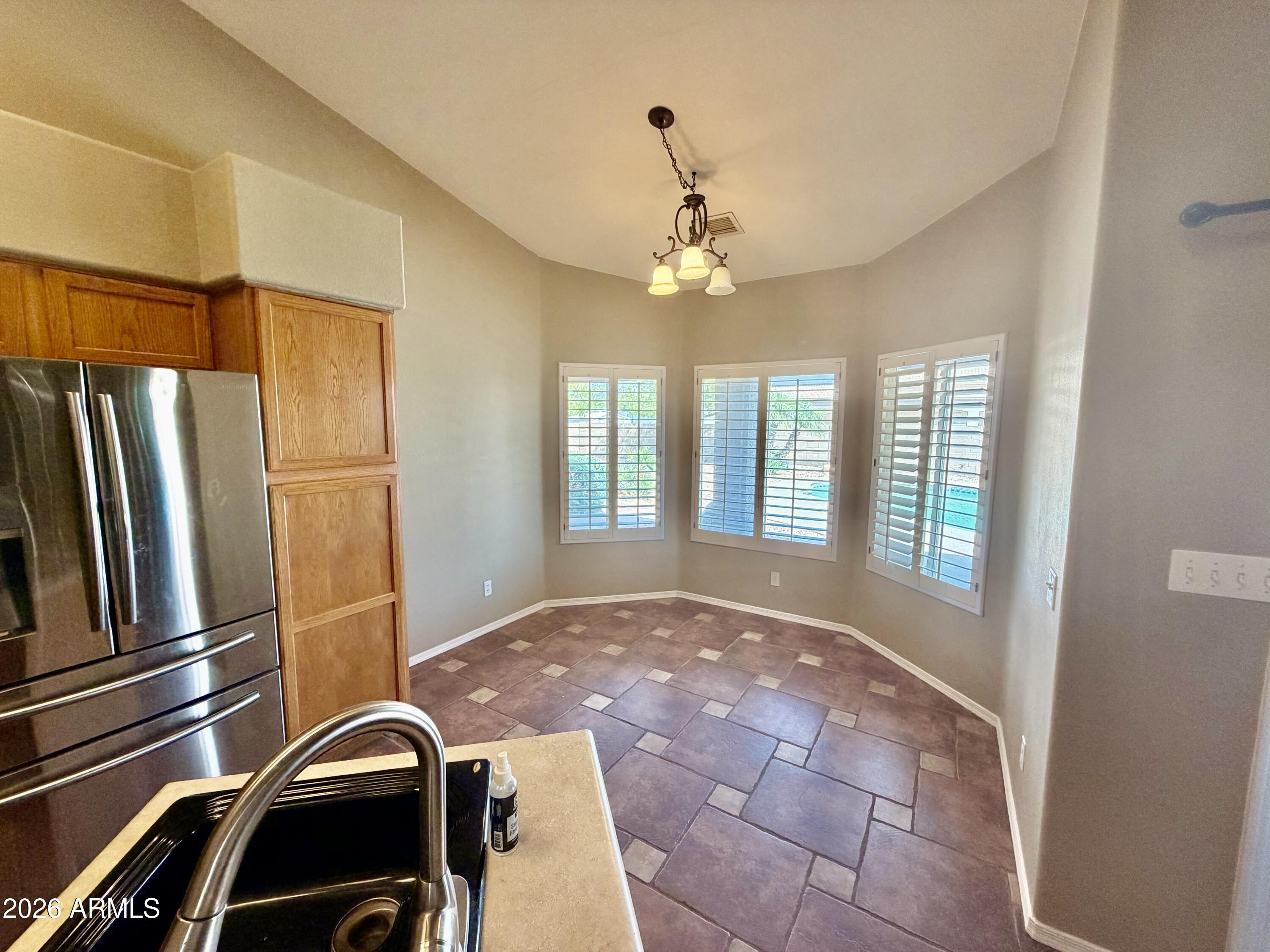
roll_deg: +1.2
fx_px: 514
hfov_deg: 102.1
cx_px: 635
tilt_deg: -7.0
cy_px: 476
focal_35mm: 14
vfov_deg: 85.7
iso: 160
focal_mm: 2.22
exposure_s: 1/60
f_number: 2.2
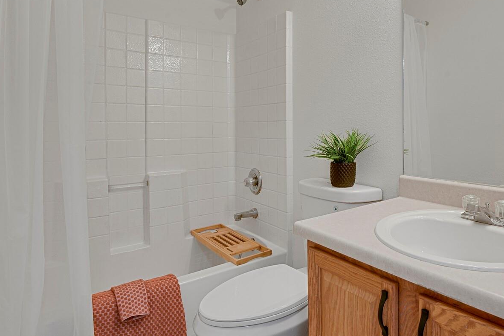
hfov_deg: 74.0
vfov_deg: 54.5
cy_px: 126
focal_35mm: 23
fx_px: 322
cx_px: 331
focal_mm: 17
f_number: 8
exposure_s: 1/1.67
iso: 250
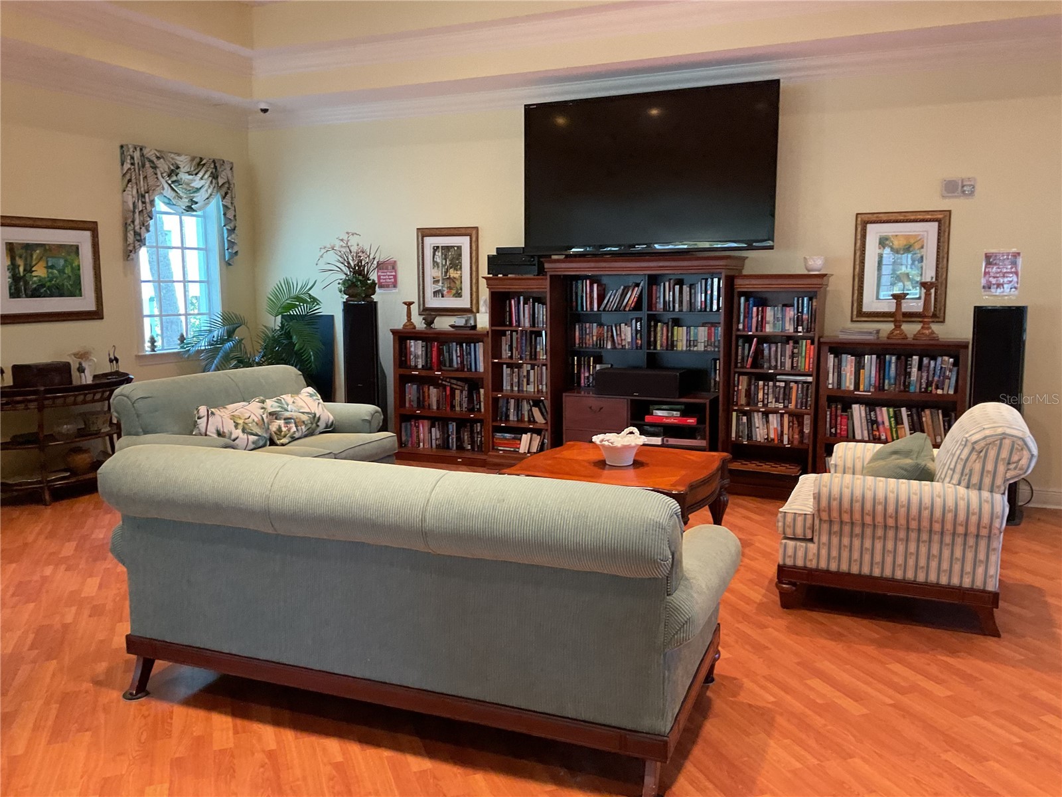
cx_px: 531
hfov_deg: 61.7
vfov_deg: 48.2
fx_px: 890
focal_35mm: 29
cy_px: 398
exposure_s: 1/60
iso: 200
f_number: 1.8
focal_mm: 3
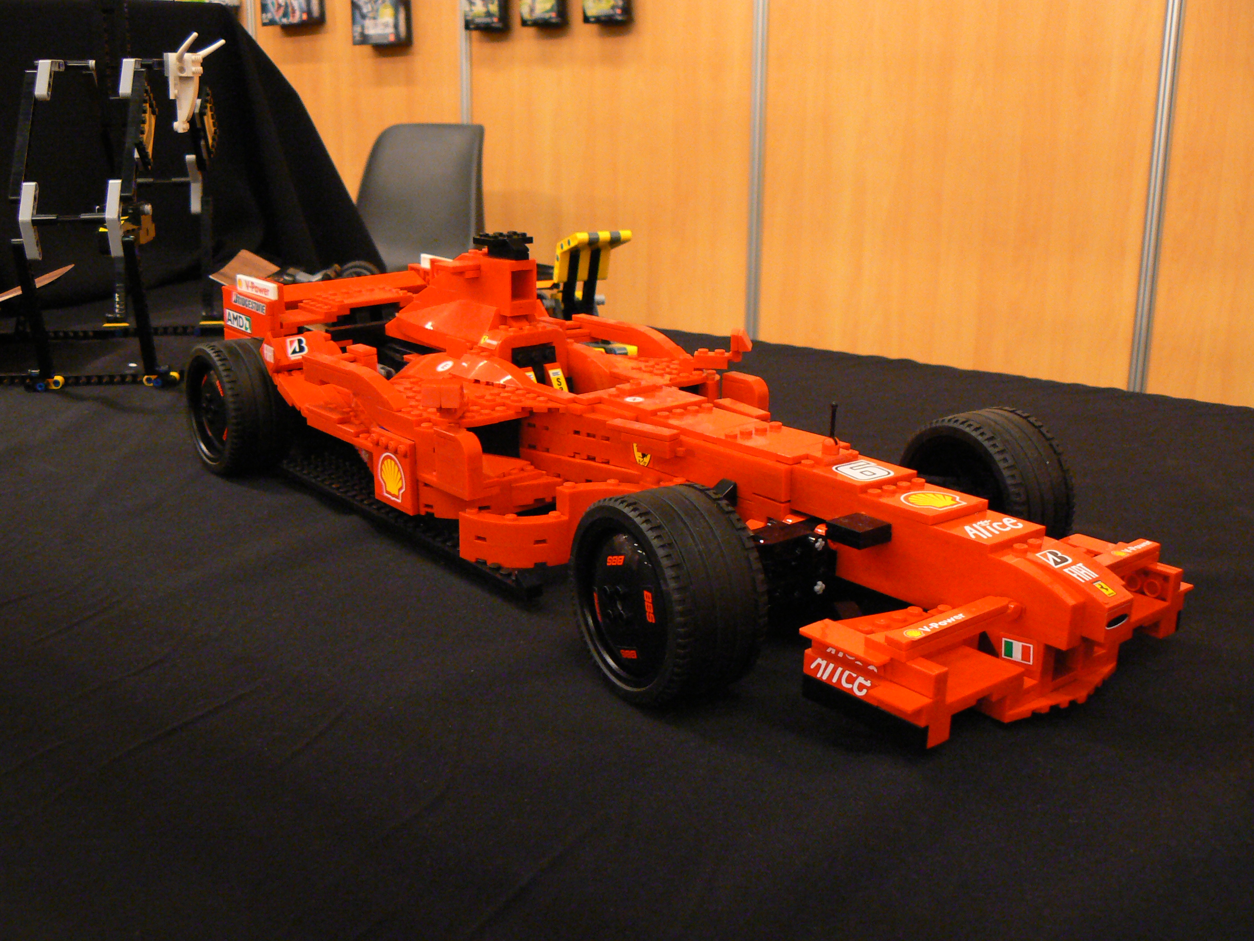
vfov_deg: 39.7
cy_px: 470
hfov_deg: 51.4
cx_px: 627
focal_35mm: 36
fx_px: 1304
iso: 200
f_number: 2.8
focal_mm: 6
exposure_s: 1/8
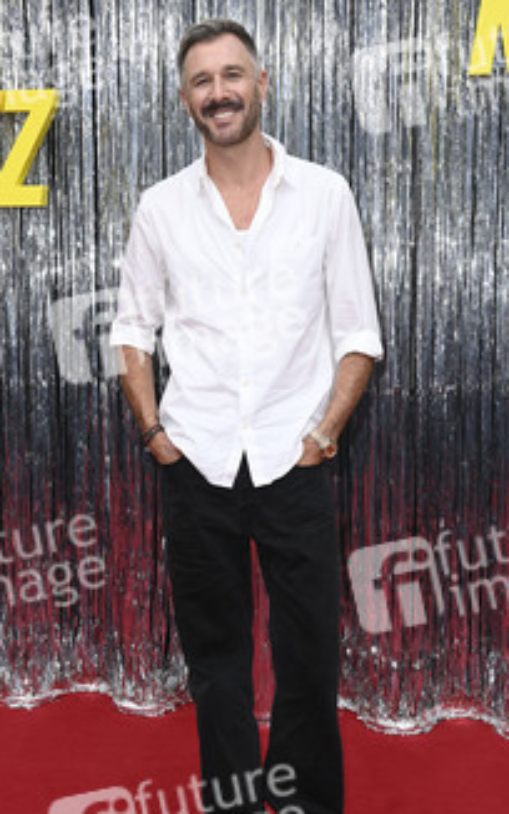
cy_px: 449
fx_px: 1331
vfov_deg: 34.0
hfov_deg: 21.7
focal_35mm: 60
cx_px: 250
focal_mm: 48
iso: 500
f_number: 5.6
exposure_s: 1/250
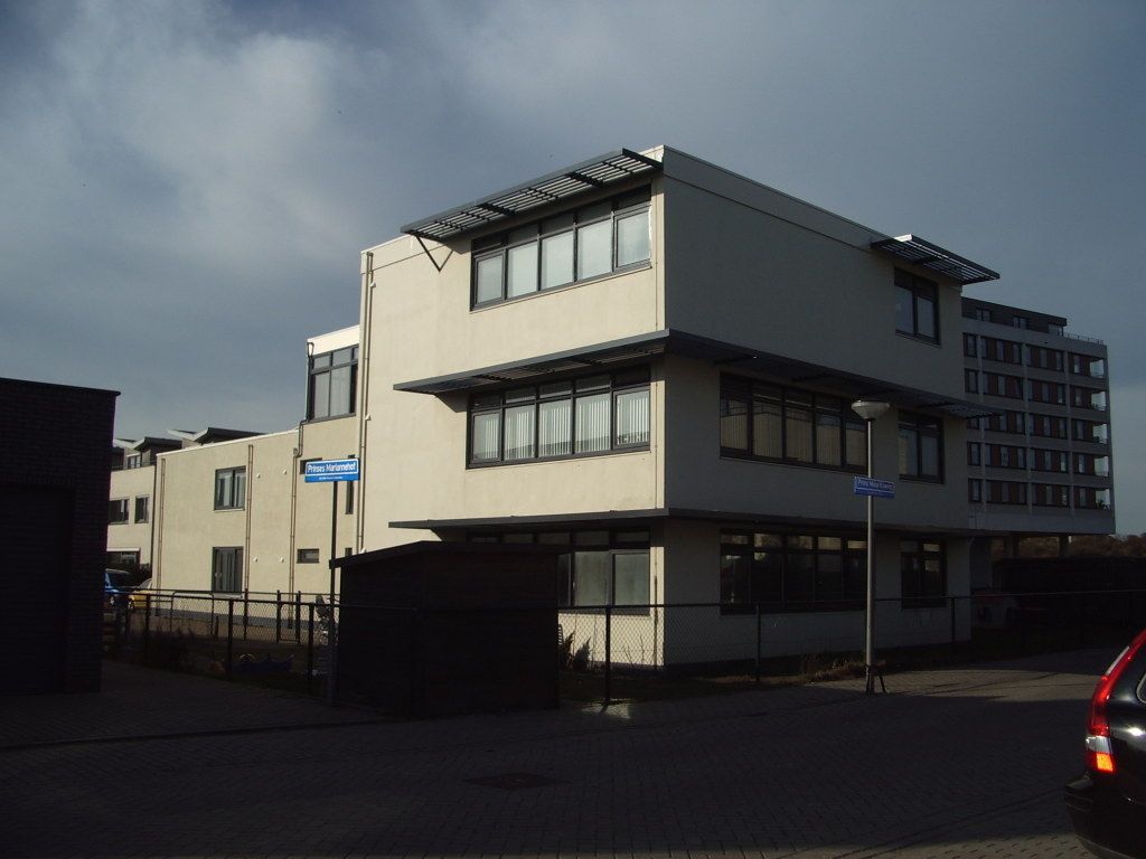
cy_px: 430
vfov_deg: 40.7
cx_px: 573
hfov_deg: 52.6
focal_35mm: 35
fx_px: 1159
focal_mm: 5.8
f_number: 4.3
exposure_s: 1/640
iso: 50
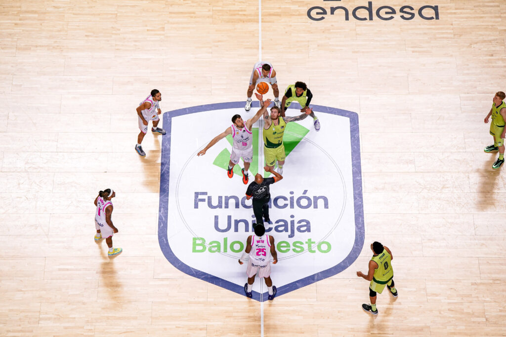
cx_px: 253
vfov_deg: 12.7
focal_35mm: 108
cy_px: 168
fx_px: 1518
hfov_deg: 18.9
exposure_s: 1/2500
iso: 2000
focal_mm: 108
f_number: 2.8
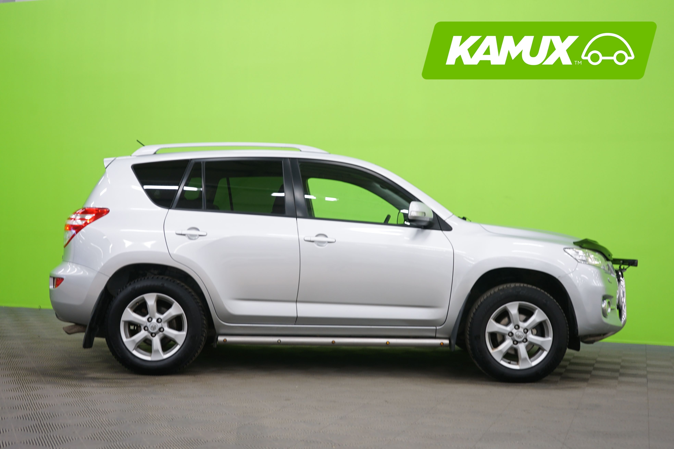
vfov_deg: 31.9
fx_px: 786
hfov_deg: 46.4
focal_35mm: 42
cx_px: 337
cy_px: 224
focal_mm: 42
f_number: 4.5
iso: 400
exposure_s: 1/8
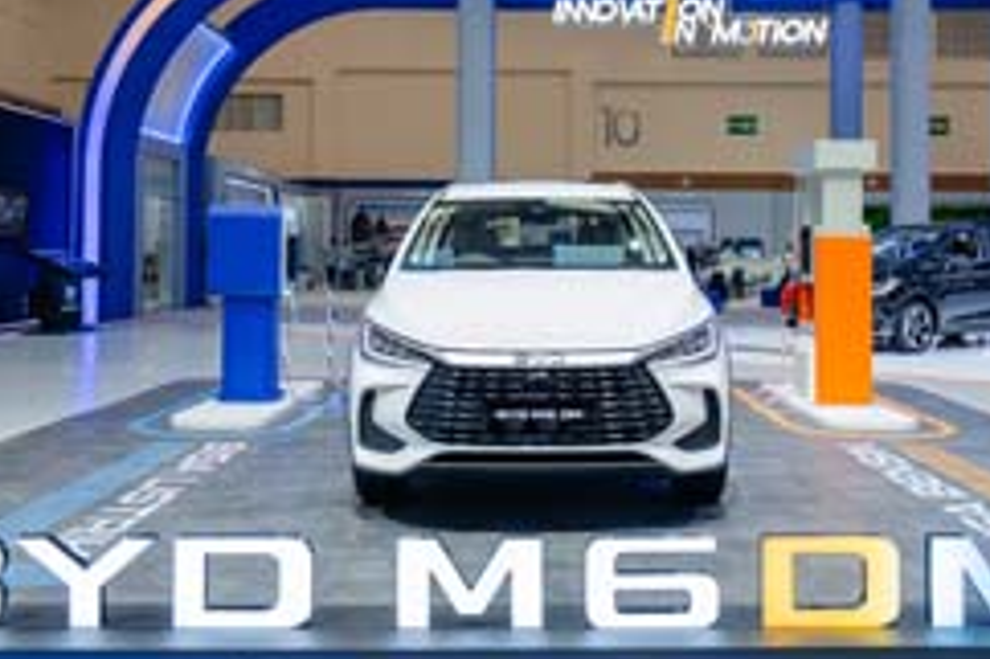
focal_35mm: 41
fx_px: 1127
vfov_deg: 32.4
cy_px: 231
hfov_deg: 47.4
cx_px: 546
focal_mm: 24
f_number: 4
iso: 500
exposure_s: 1/125
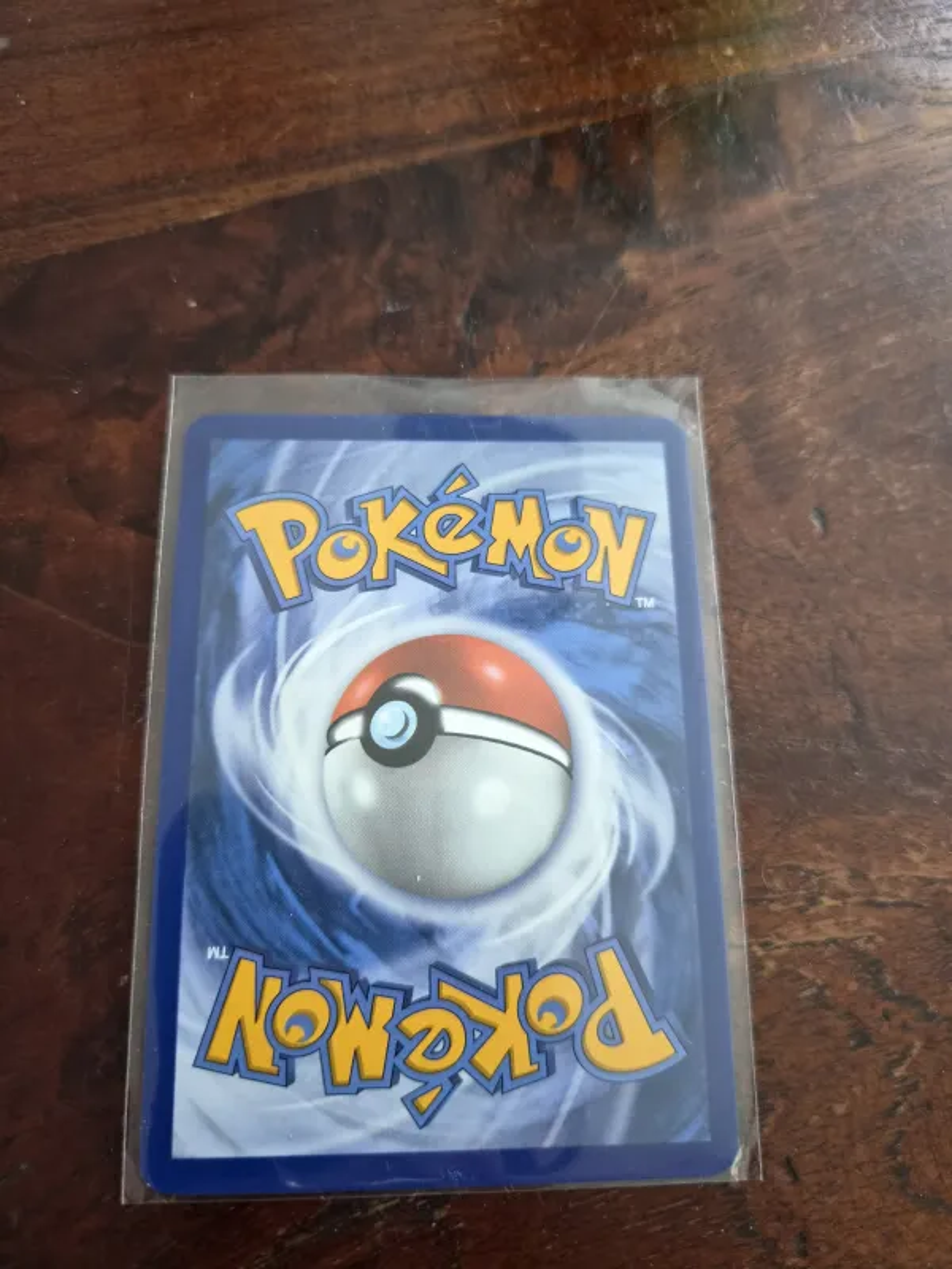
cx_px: 476
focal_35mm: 23
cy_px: 634
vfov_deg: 73.9
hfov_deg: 58.9
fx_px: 843
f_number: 1.8
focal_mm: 5.4
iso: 800
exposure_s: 1/100
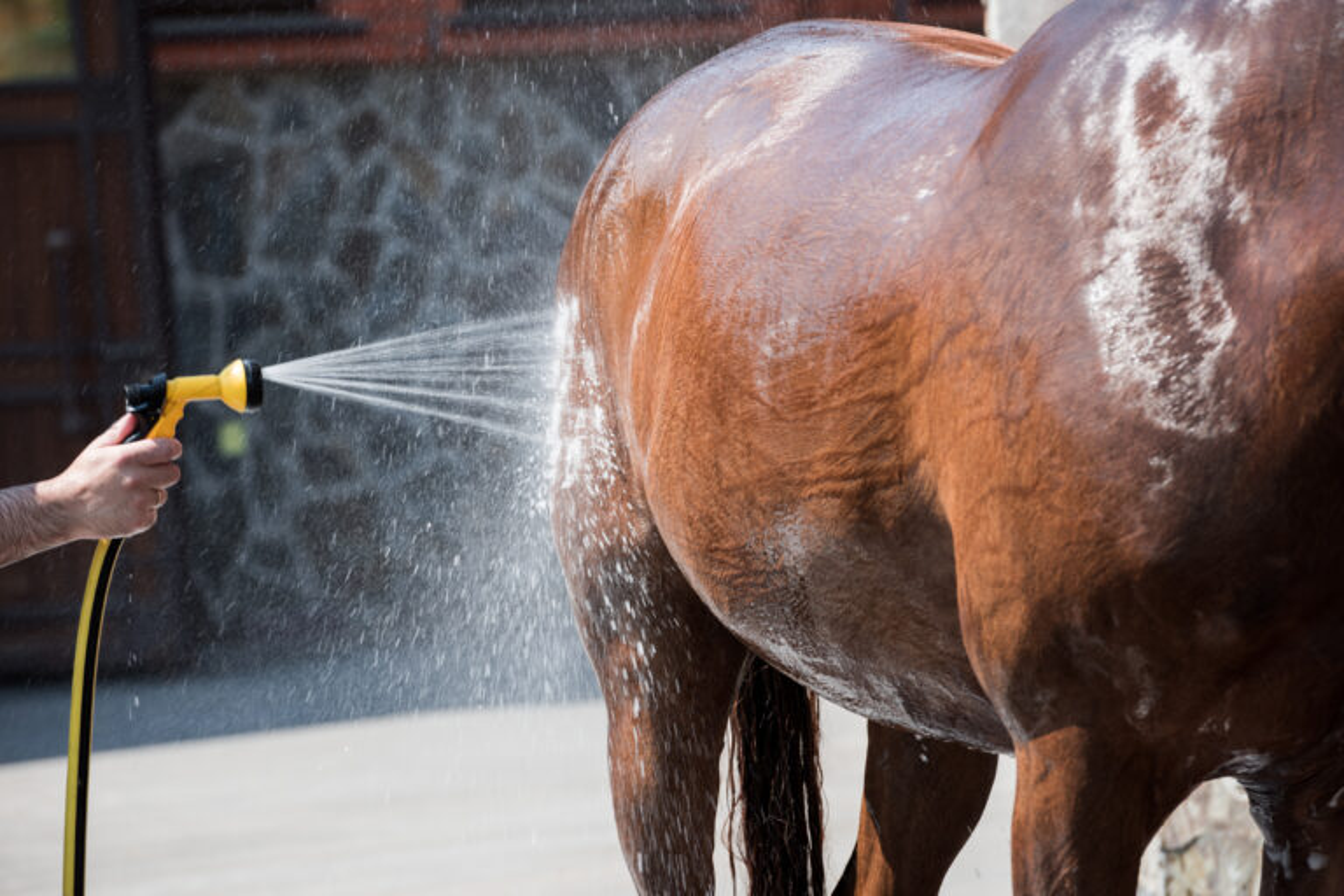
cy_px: 448
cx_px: 672
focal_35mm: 200
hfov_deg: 10.3
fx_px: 7466
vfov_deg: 6.9
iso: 100
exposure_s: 1/160
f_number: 6.3
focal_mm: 200
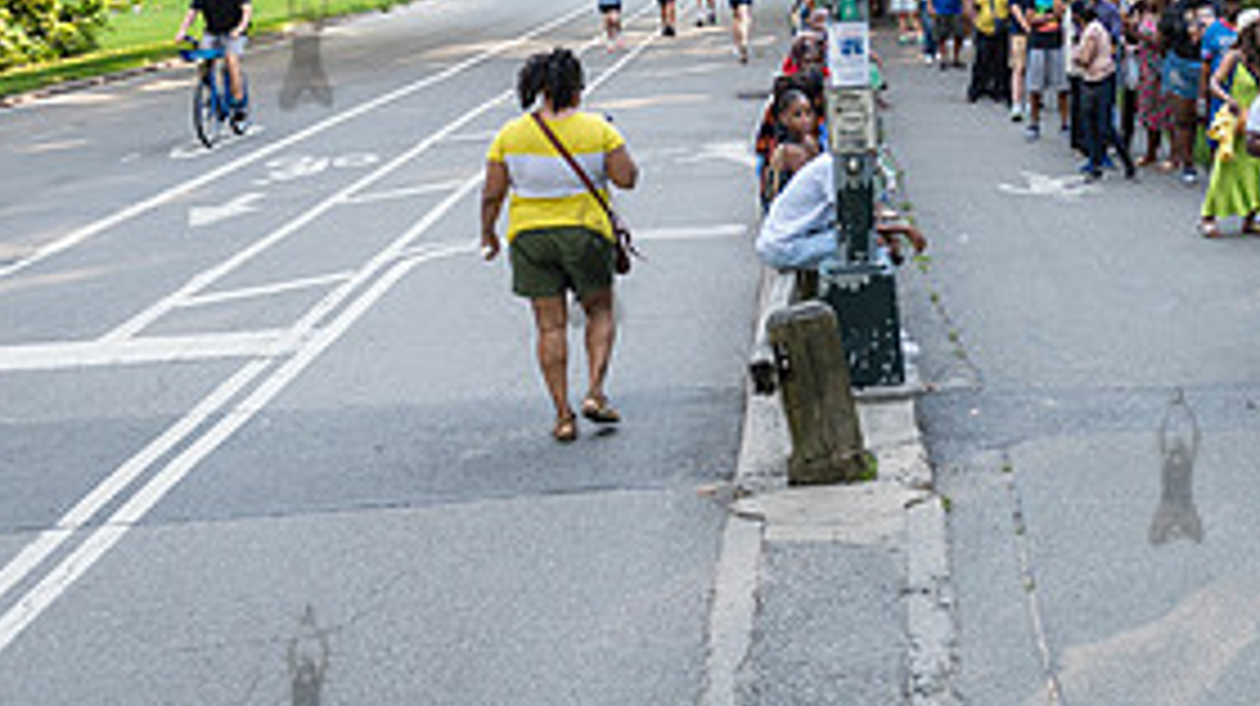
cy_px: 30
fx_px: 2036
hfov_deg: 32.6
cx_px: 1145
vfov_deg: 19.2
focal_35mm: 61
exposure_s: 1/320
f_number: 3.5
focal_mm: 27
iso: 500
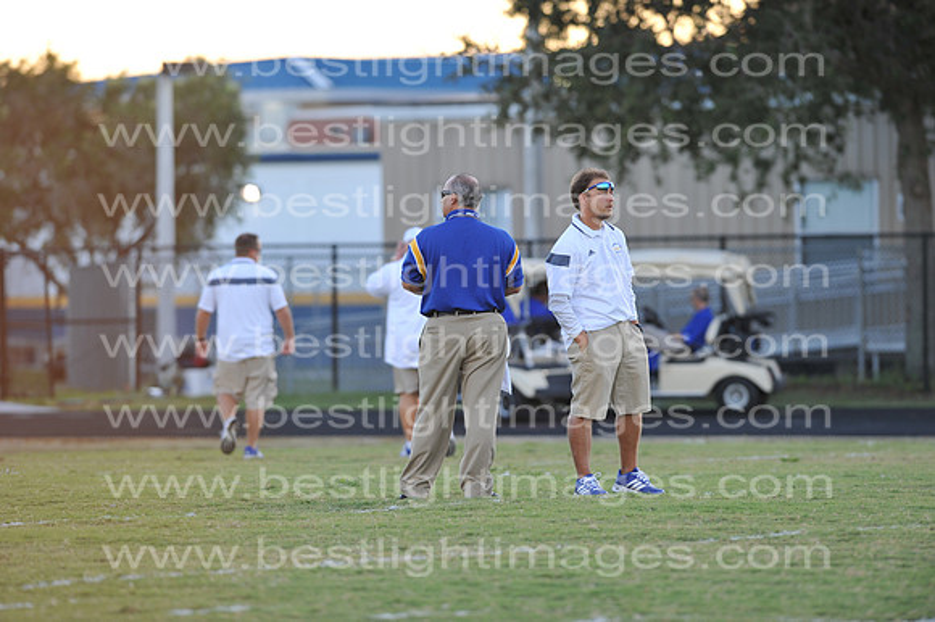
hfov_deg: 6.9
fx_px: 7787
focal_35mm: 300
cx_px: 468
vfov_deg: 4.6
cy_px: 311
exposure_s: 1/200
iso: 400
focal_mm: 300
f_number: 4
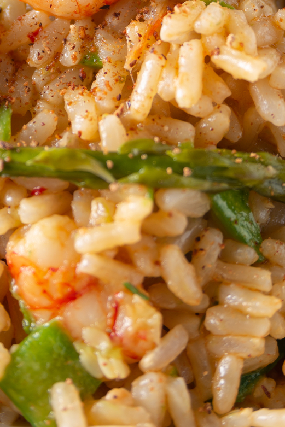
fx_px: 3193
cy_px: 36
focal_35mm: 269
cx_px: 104
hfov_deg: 5.1
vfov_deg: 7.6
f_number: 5.6
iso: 50
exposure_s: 1/125
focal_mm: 105
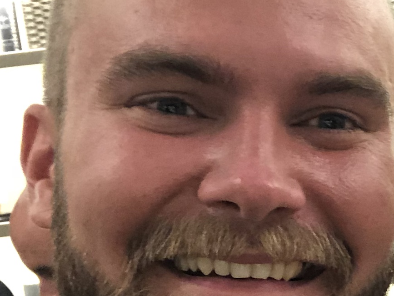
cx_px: 489
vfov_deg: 15.2
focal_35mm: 96
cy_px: 279
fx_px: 1093
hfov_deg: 19.1
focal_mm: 2.87
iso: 320
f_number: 2.2
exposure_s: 1/50
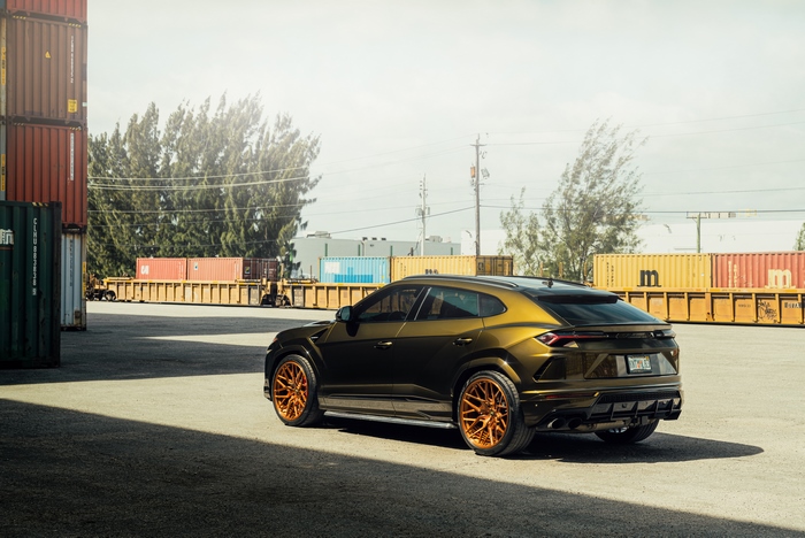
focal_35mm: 57
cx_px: 402
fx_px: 1276
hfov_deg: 35.0
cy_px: 269
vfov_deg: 23.8
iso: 100
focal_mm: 57
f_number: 7.1
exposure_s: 1/80
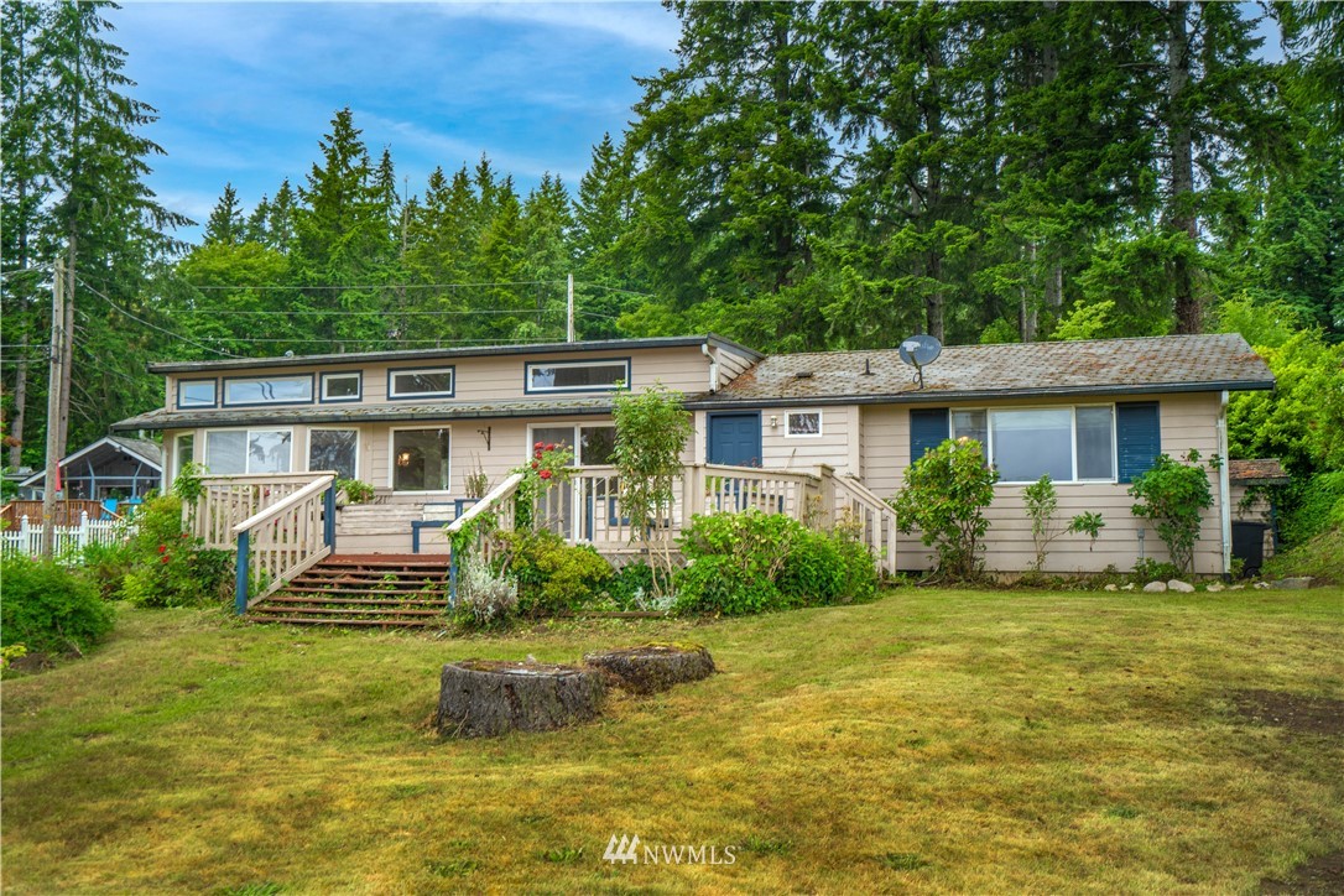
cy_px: 448
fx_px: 1307
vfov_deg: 37.9
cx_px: 672
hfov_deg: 54.4
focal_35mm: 35
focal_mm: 35
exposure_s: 1/40
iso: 250
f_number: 7.1
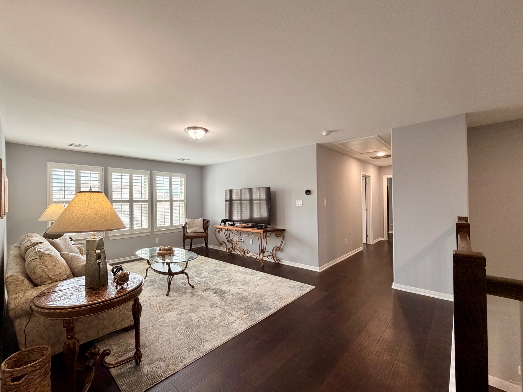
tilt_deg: +0.3
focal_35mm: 15
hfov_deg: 98.0
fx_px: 227
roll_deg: +1.1
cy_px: 199
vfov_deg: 81.8
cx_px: 243
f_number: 2.2
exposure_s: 1/120
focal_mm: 2.22
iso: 200
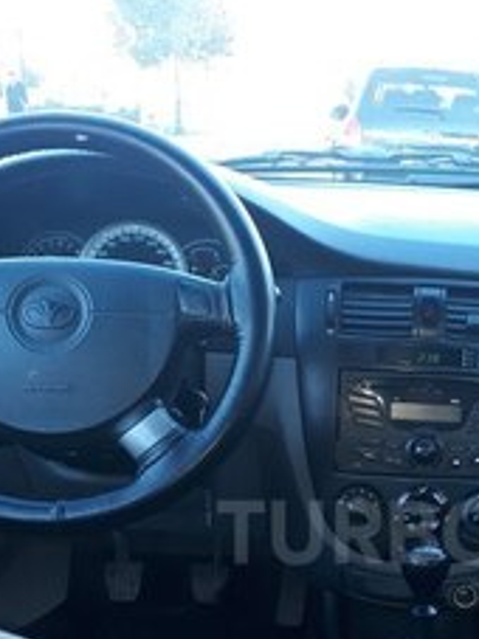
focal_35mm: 59
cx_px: 434
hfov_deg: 24.1
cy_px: 532
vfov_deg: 31.7
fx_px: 1090
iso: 50
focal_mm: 3.6
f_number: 1.9
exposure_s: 1/50
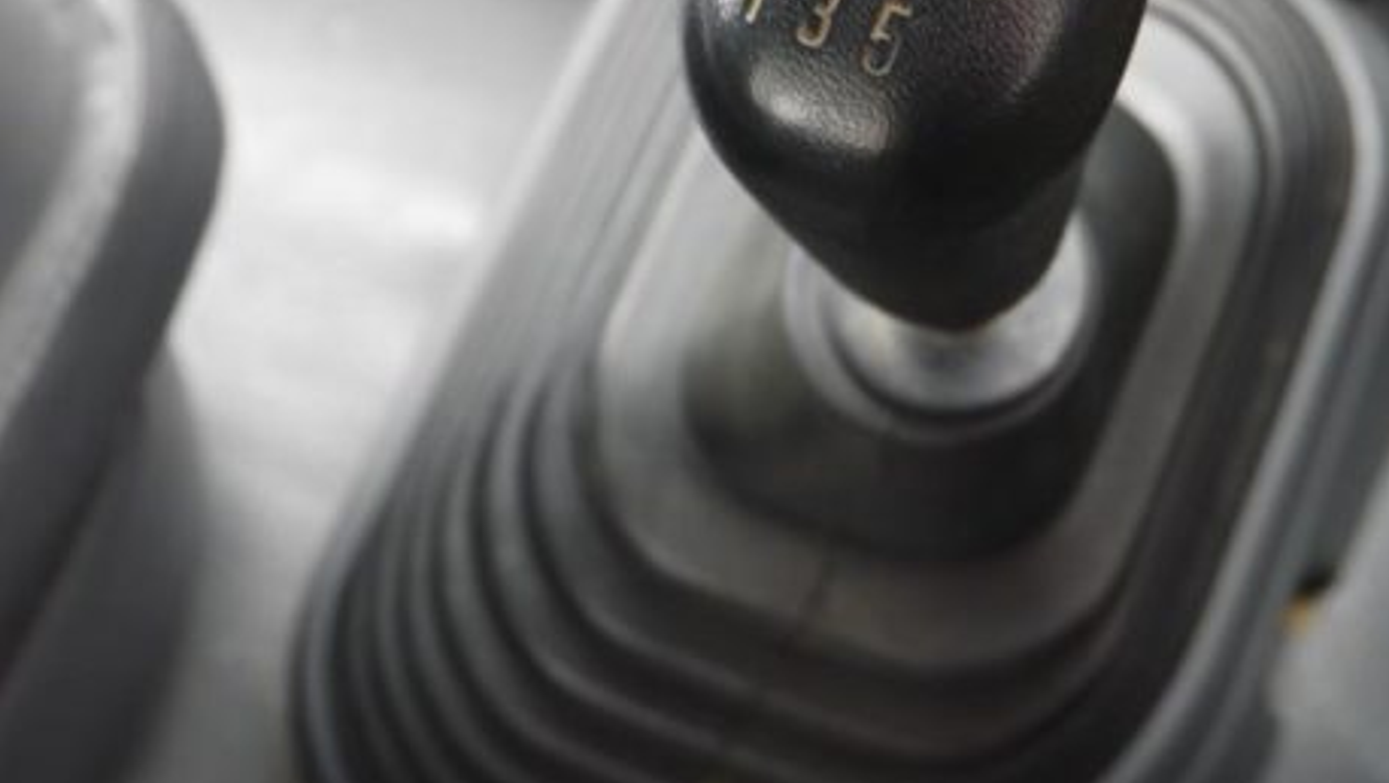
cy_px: 124
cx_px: 870
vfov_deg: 17.8
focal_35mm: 67
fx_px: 2469
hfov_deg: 31.3
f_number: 4.7
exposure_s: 1/60
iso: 250
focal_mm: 22
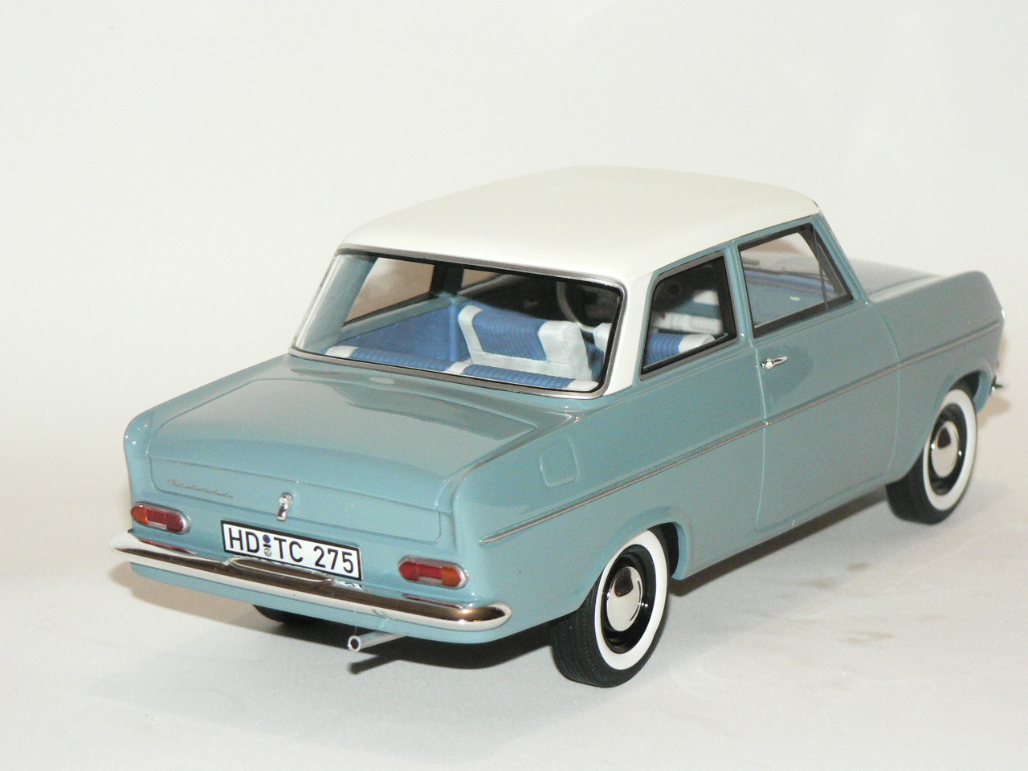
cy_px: 386
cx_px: 514
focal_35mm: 114
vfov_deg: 13.0
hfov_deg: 17.3
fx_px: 3385
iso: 400
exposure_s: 1/60
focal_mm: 19
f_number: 3.2
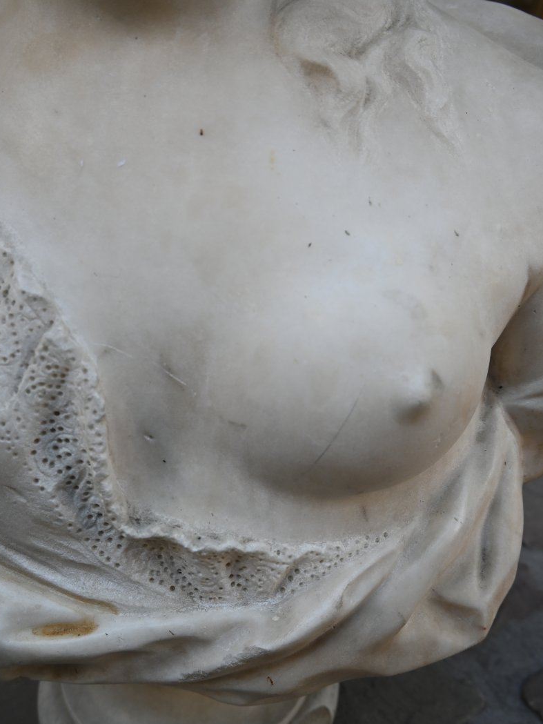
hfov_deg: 43.0
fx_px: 690
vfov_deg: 55.3
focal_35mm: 33
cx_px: 271
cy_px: 391
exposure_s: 1/250
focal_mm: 20
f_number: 4
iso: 200
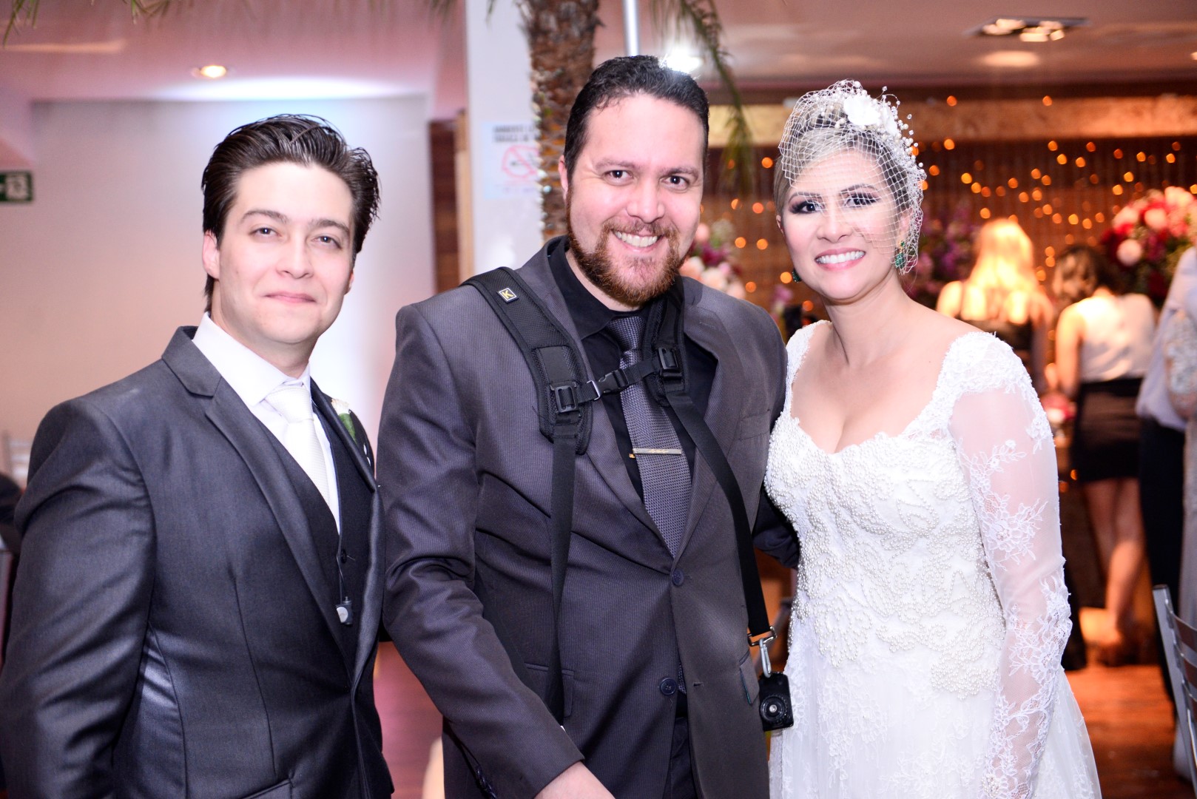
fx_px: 1663
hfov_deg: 39.6
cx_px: 598
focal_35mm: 50
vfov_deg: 27.0
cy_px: 400
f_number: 2.8
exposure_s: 1/125
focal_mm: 50
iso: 2500
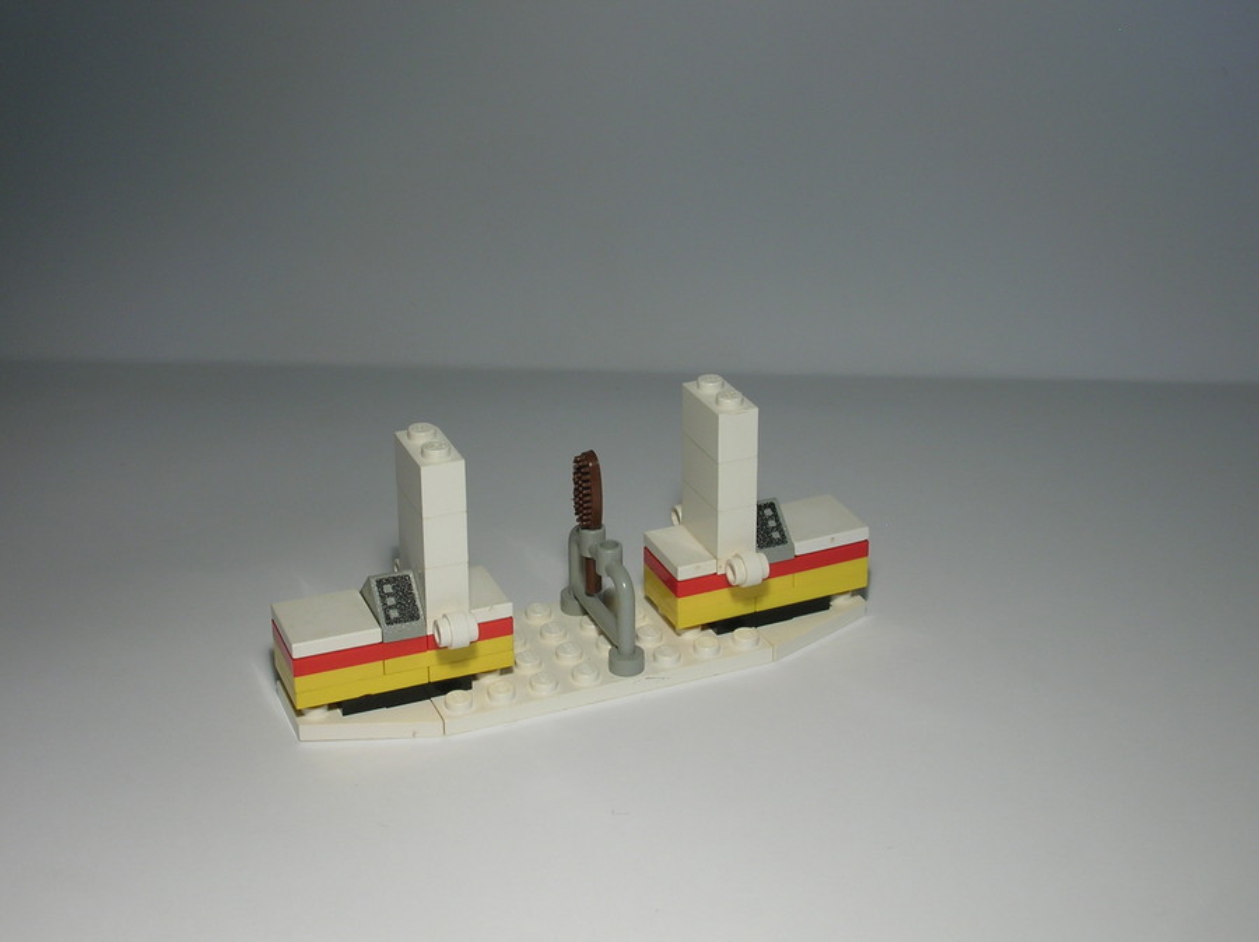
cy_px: 471
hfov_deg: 38.2
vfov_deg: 29.1
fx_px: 1817
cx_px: 630
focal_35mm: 50
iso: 50
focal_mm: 8.4
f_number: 5.6
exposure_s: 1/18
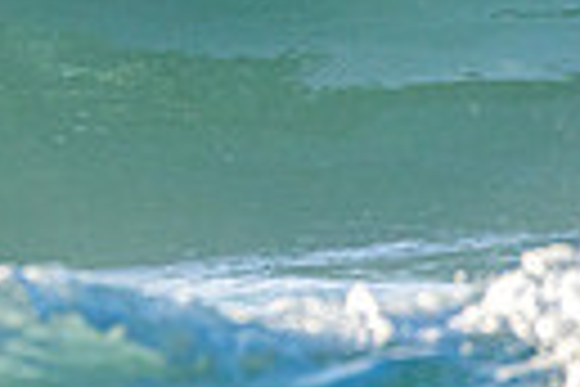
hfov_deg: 0.6
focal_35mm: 3382
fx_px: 54484
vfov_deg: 0.4
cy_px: -223
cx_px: -328
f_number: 5.6
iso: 280
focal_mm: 500
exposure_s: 1/1250
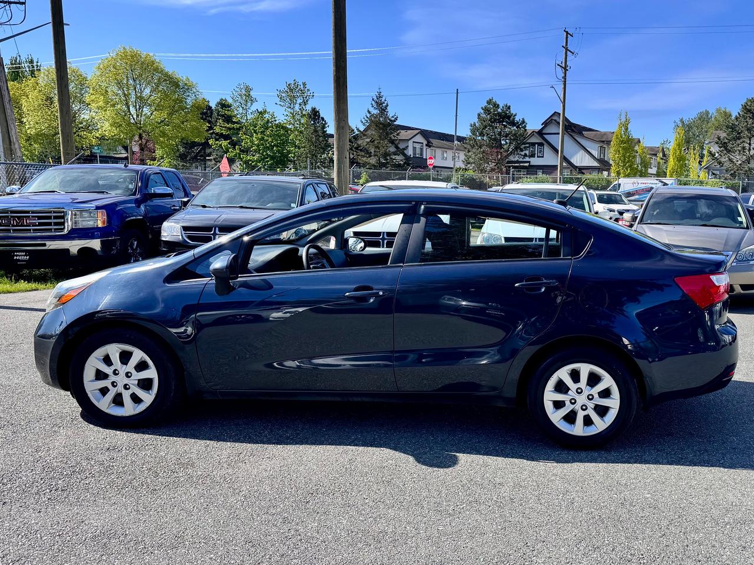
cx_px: 377
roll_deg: +0.3
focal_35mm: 24
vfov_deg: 56.8
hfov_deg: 71.6
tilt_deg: -7.7
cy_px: 282
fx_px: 523
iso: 80
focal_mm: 6.76
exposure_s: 1/1637
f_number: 1.78
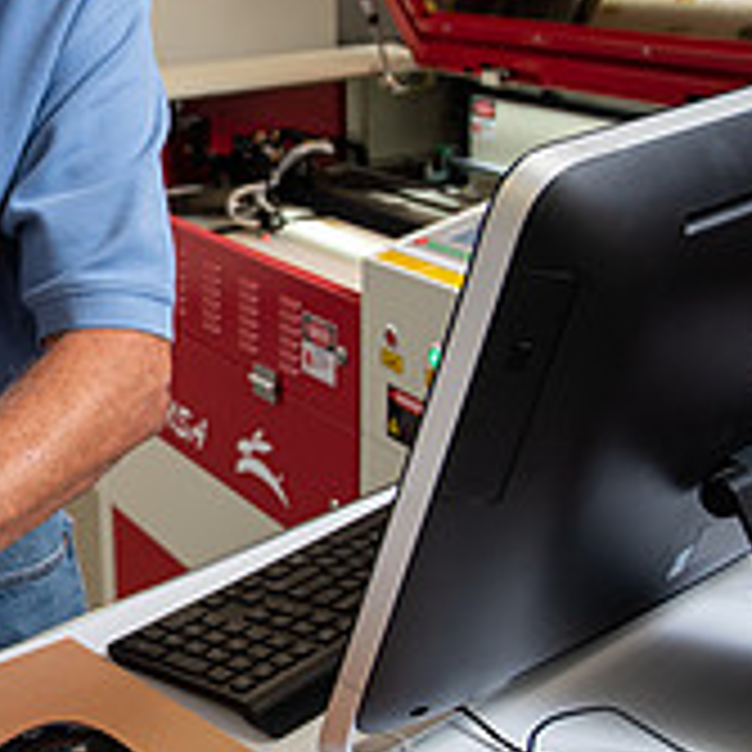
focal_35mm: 65
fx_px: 1598
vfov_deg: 26.5
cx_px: -108
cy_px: 371
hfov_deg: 24.4
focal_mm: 22
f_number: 4
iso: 400
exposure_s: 1/200
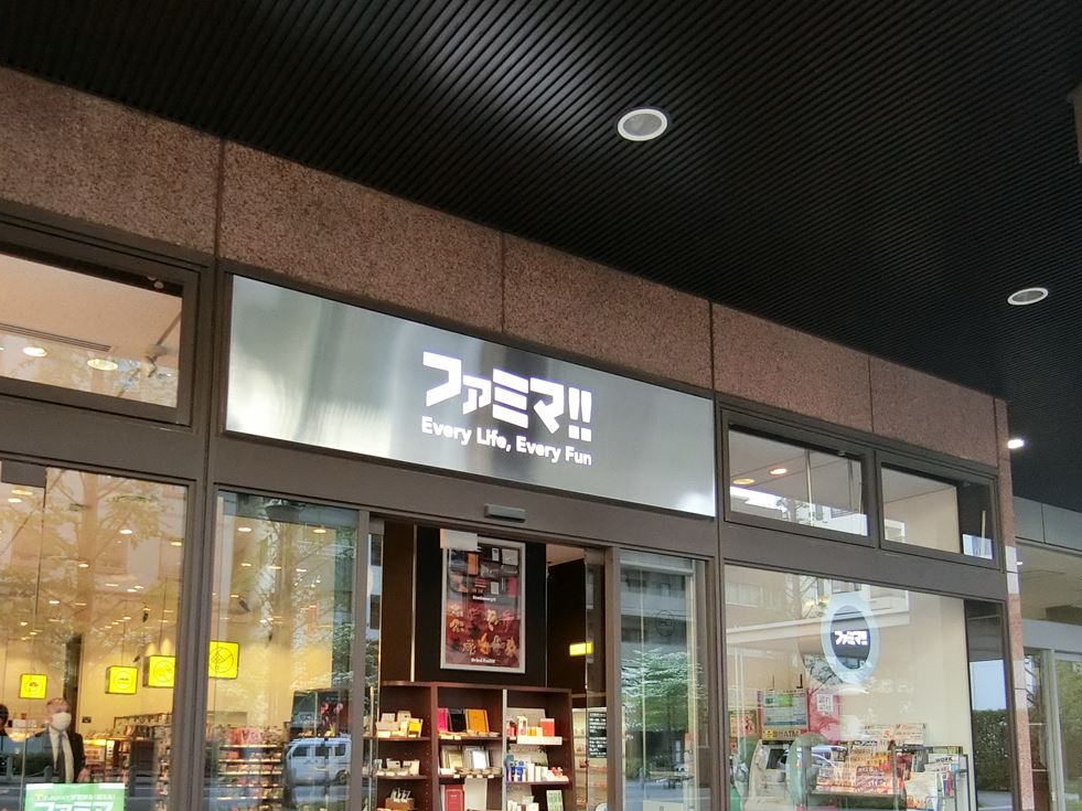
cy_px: 609
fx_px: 969
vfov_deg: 43.9
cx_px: 484
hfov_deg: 58.2
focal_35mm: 31
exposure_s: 1/125
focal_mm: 4.06
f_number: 2.7
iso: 400
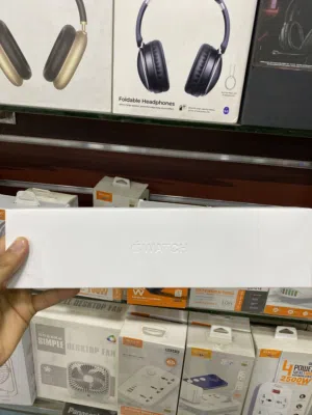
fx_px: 312
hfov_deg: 53.1
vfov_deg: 67.3
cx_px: 156
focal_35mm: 26
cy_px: 208
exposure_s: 1/116
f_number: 1.8
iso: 125
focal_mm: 4.25
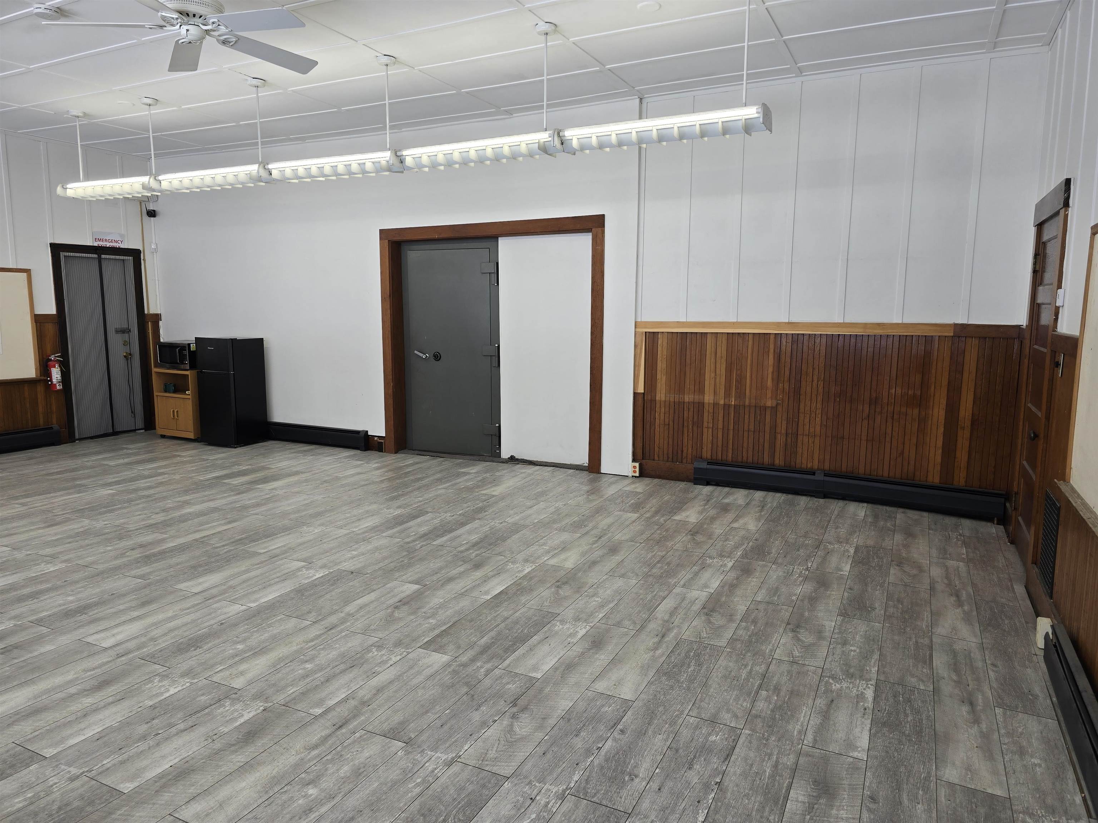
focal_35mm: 23
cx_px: 549
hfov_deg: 73.9
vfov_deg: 58.9
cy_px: 412
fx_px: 730
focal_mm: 6.3
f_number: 1.7
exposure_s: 1/120
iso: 40
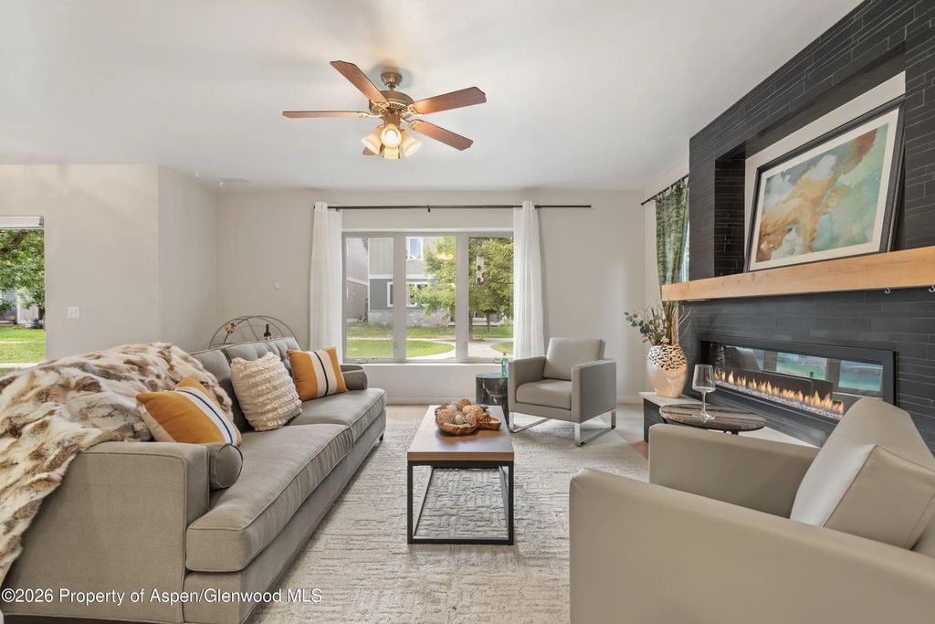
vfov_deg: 70.5
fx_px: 442
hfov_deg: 93.3
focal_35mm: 17
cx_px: 468
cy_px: 312
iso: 640
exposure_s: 1/6
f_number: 7.1
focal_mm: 17
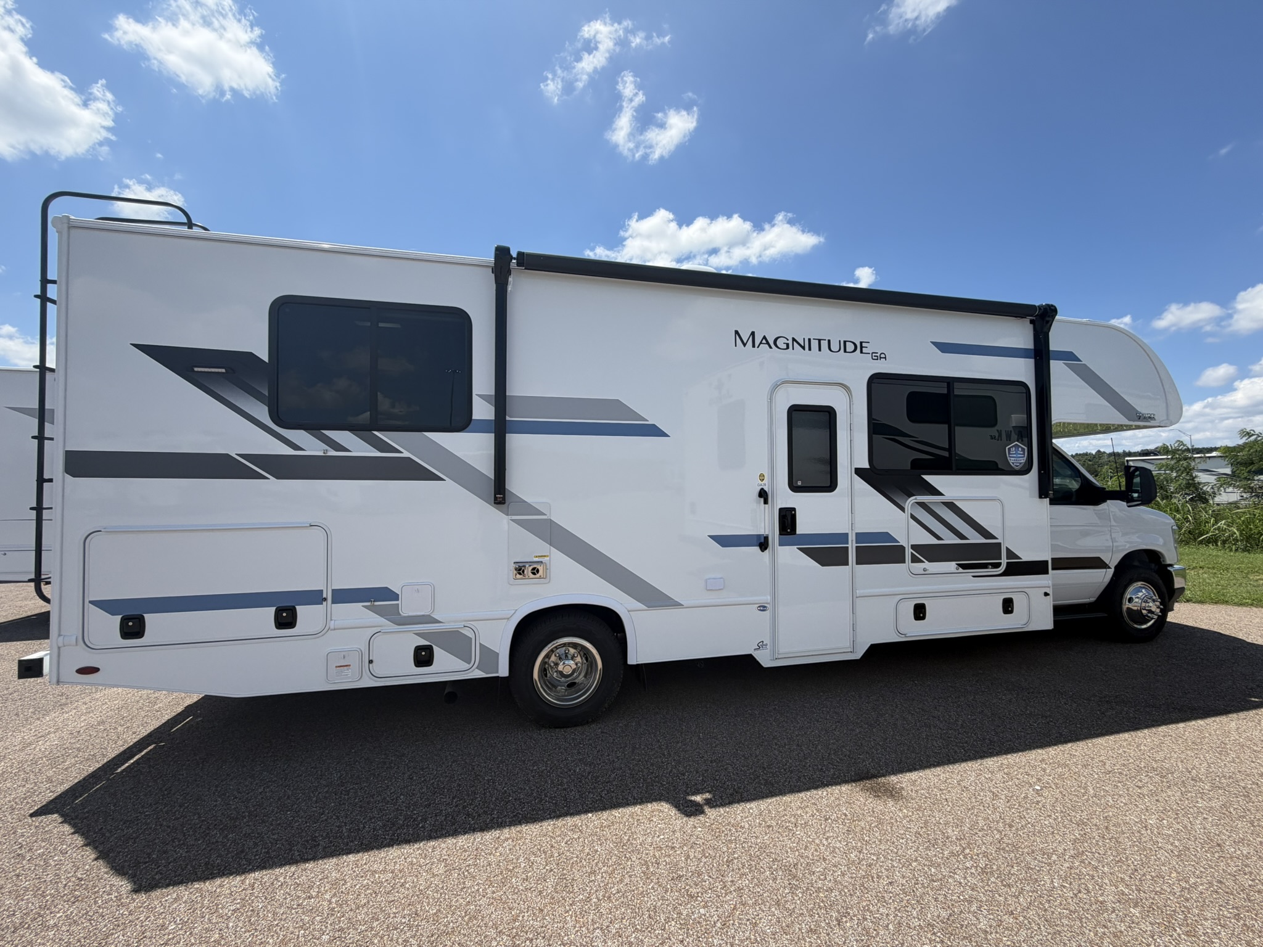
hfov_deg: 102.1
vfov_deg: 85.7
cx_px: 632
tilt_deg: +1.6
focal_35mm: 14
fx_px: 511
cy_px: 474
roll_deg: +0.4
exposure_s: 1/942
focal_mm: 2.22
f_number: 2.2
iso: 20
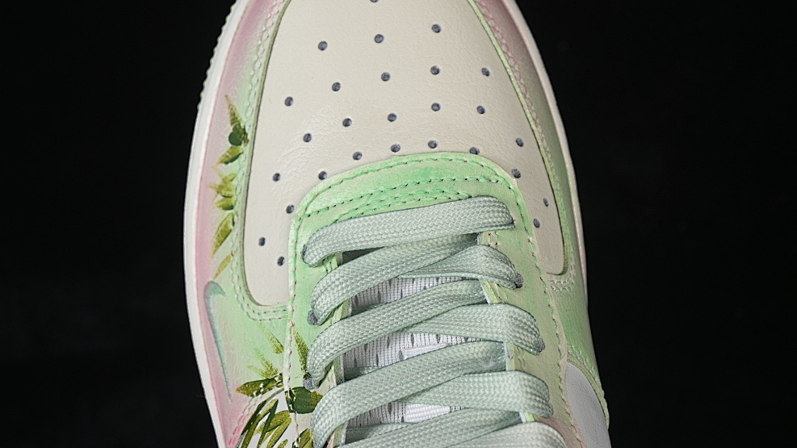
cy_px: 182
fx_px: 1817
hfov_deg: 24.7
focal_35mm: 86
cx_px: 388
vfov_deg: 14.1
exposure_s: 1/80
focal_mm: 50
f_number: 7.1
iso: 160
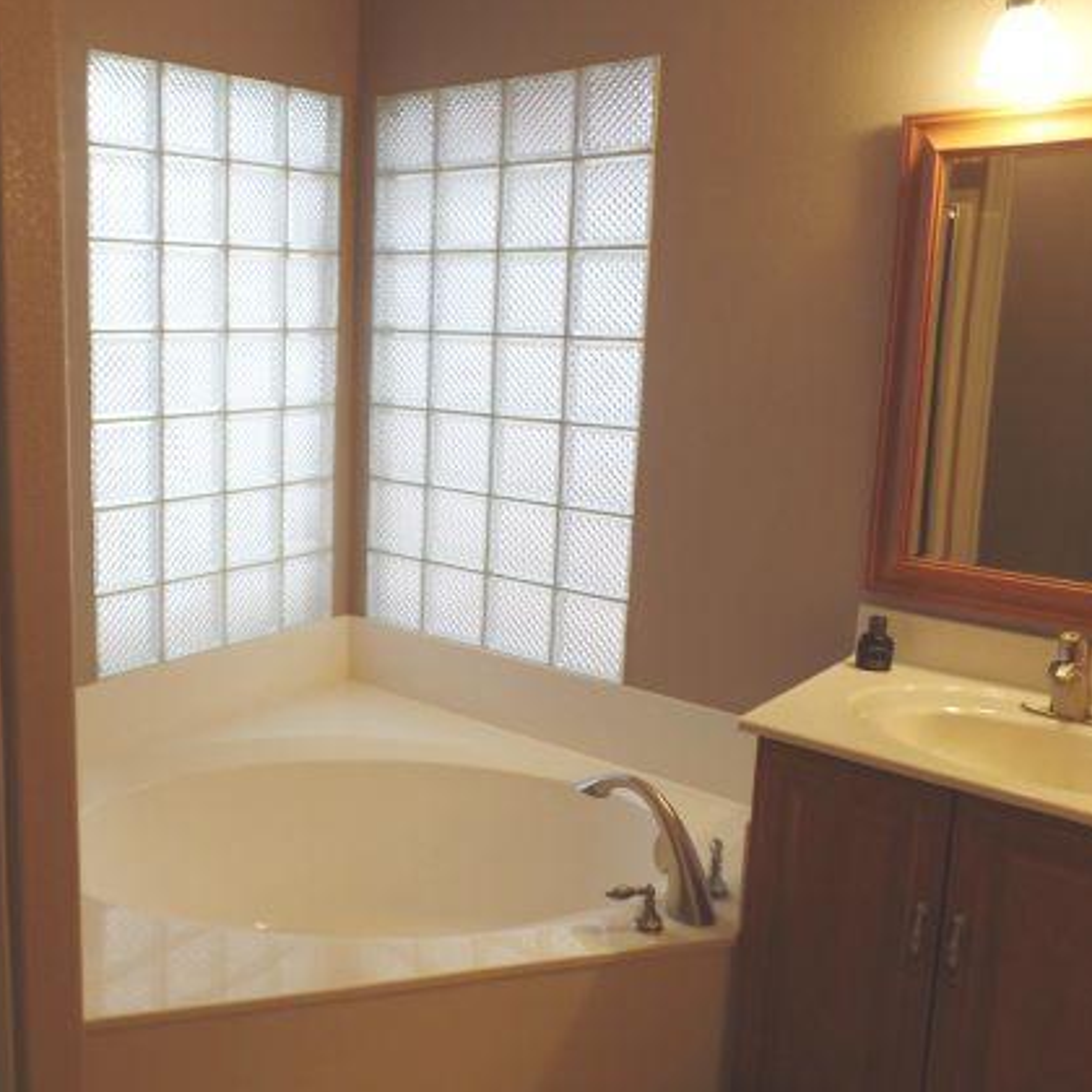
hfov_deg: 50.7
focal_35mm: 31
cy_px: 489
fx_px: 1106
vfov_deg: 52.4
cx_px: 294
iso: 80
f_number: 2.8
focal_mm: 4.1
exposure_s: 1/45
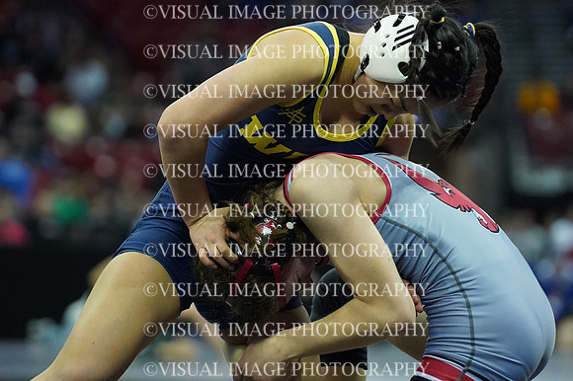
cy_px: 190
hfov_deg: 9.2
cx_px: 286
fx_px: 3579
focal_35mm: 225
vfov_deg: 6.1
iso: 6400
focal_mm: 150
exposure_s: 1/1250
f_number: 2.8
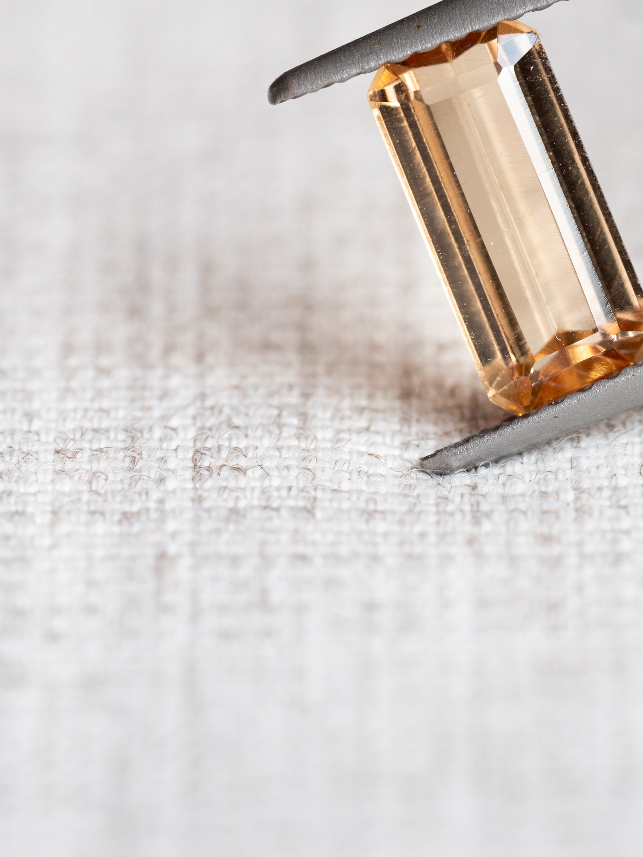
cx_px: 501
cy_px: 185
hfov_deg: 8.3
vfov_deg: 11.1
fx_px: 4408
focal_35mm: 178
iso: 100
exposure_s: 1/10
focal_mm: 90
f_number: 7.1
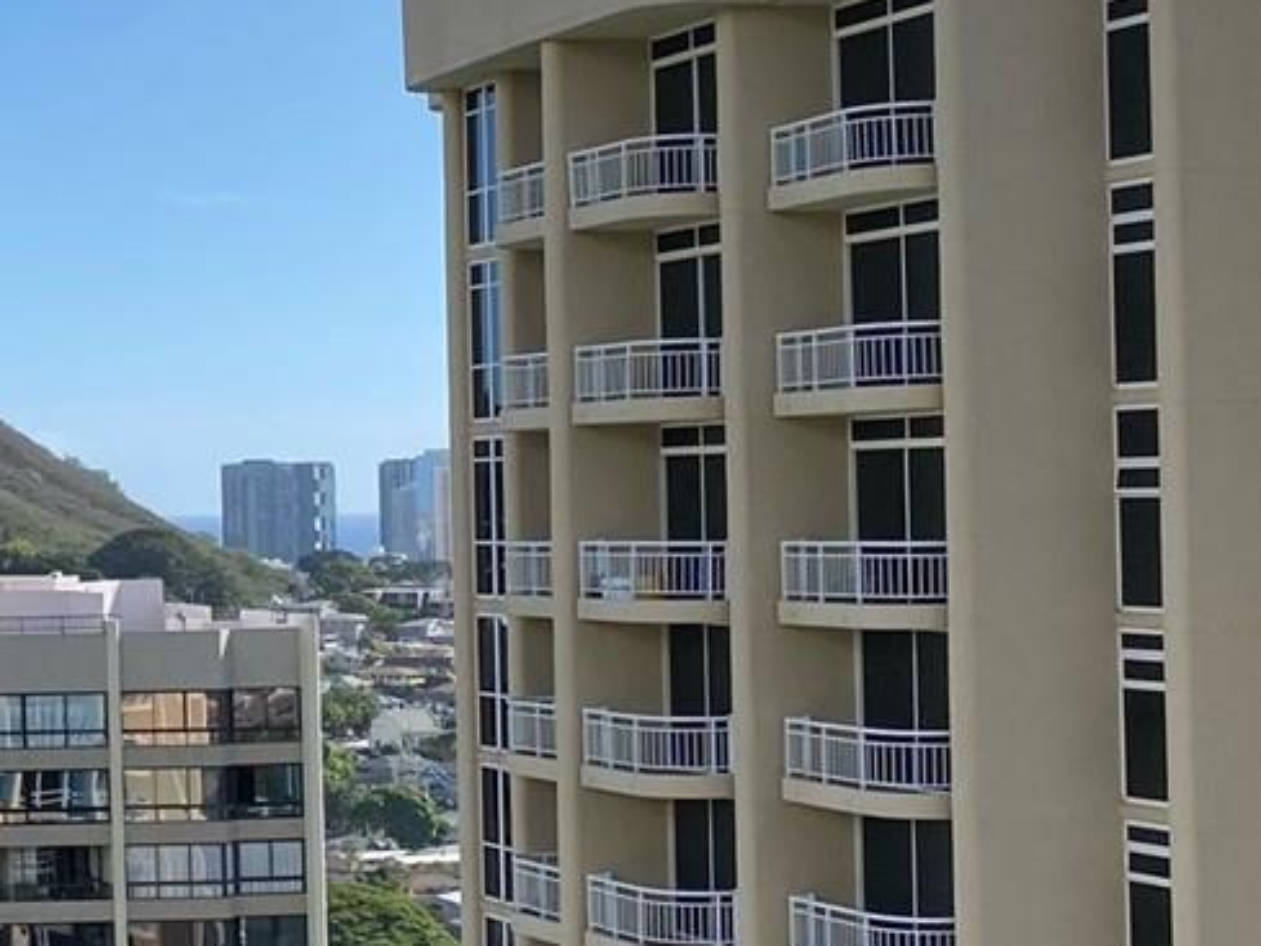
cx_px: -620
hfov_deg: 20.0
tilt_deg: +0.2
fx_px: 3097
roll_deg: -0.5
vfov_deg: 17.4
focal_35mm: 85
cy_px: 449
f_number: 1.8
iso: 32
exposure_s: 1/3497
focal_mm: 4.25
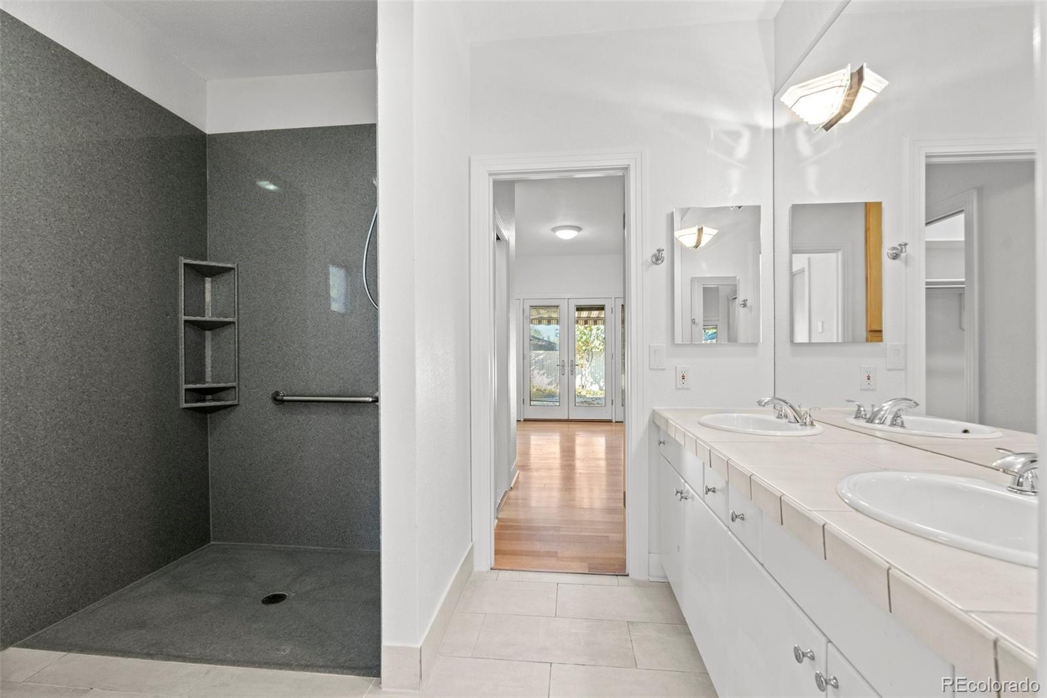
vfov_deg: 73.7
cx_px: 524
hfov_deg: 96.7
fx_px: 465
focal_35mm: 16
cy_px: 349
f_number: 9
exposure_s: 1/5
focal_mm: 16
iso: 640
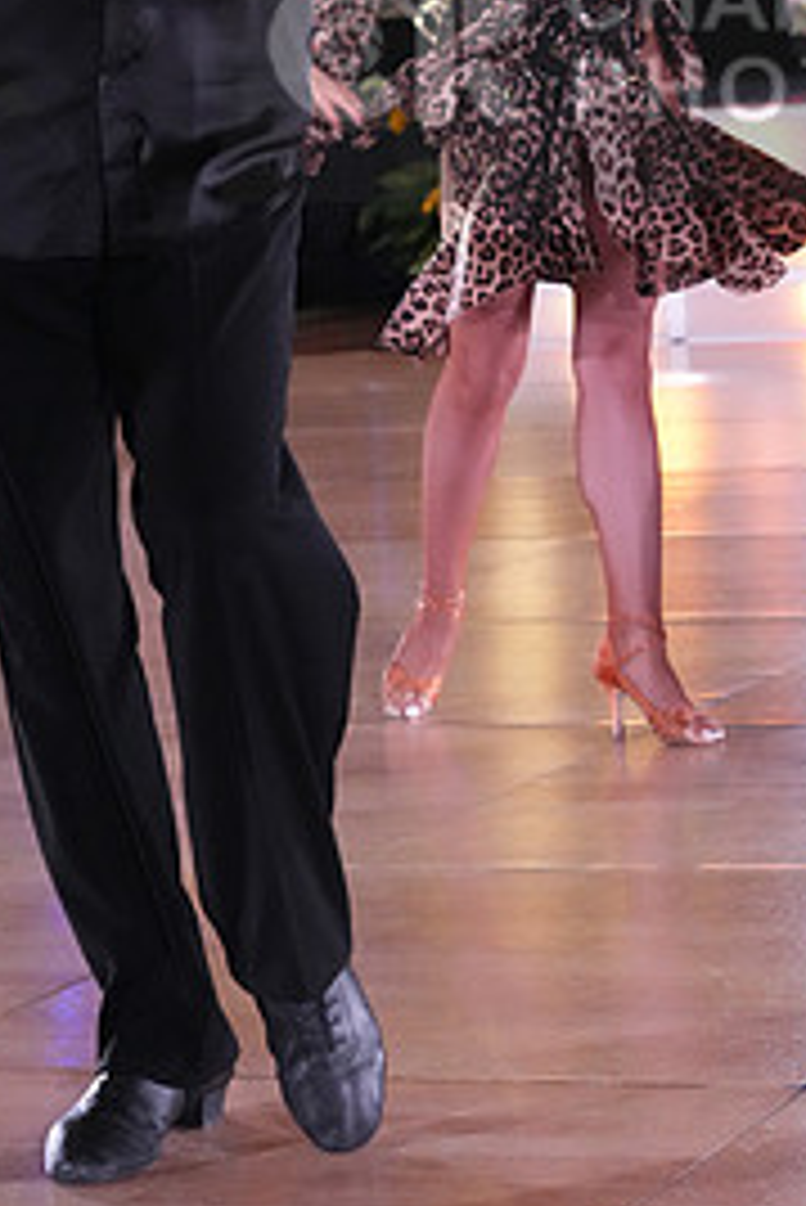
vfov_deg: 15.1
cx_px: 844
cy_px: 54
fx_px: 4494
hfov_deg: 10.2
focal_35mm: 134
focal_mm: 62
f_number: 5.6
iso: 8000
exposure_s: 1/400
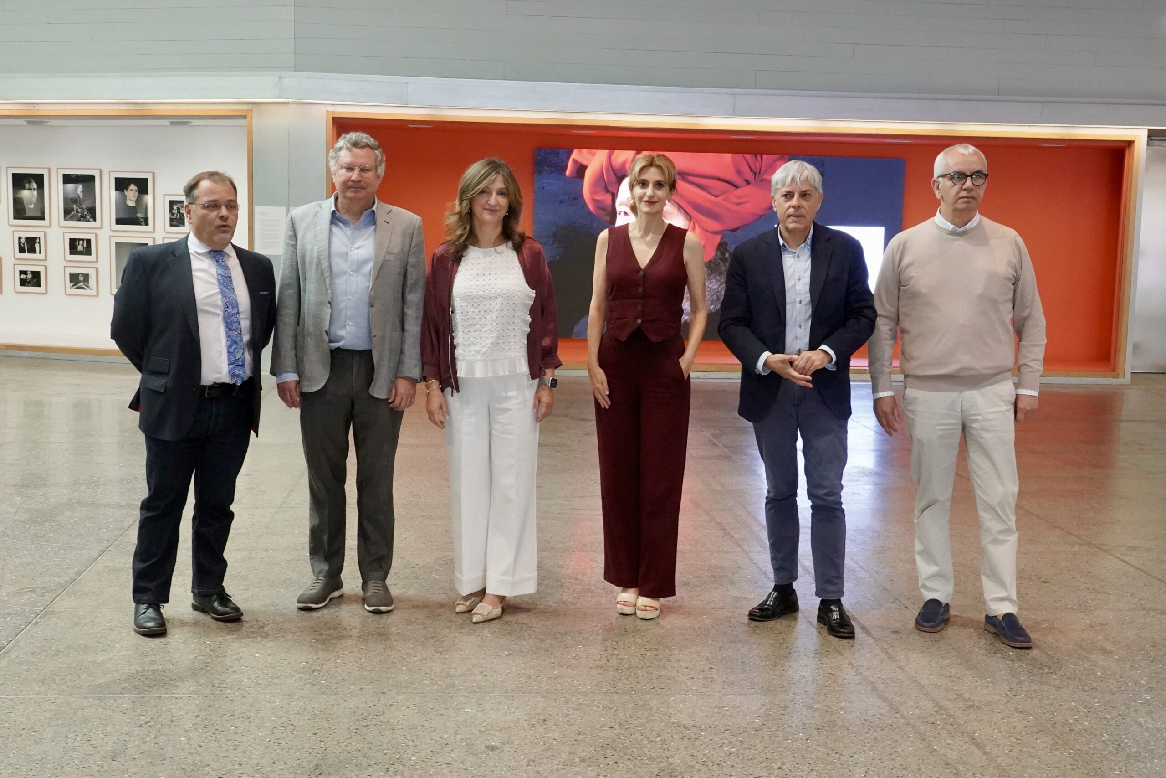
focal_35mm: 40
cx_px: 583
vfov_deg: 33.4
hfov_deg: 48.5
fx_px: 1296
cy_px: 389
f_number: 13
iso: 6400
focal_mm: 27
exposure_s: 1/50
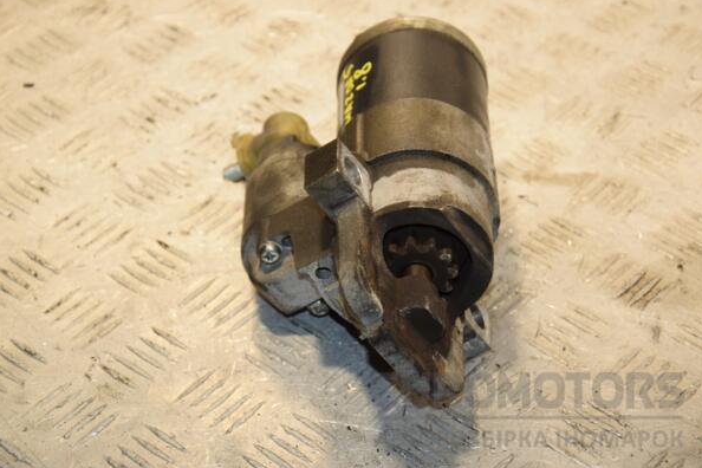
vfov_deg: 13.7
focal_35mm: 100
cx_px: 352
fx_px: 1950
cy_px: 233
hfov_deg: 20.4
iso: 800
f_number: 7.1
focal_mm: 66
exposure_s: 1/200
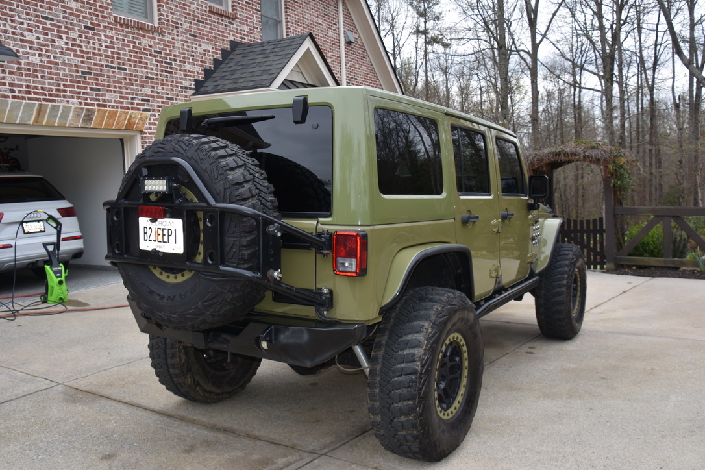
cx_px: 352
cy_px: 235
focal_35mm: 32
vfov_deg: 41.7
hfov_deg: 59.5
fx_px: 617
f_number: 5.6
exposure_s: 1/250
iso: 100
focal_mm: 21
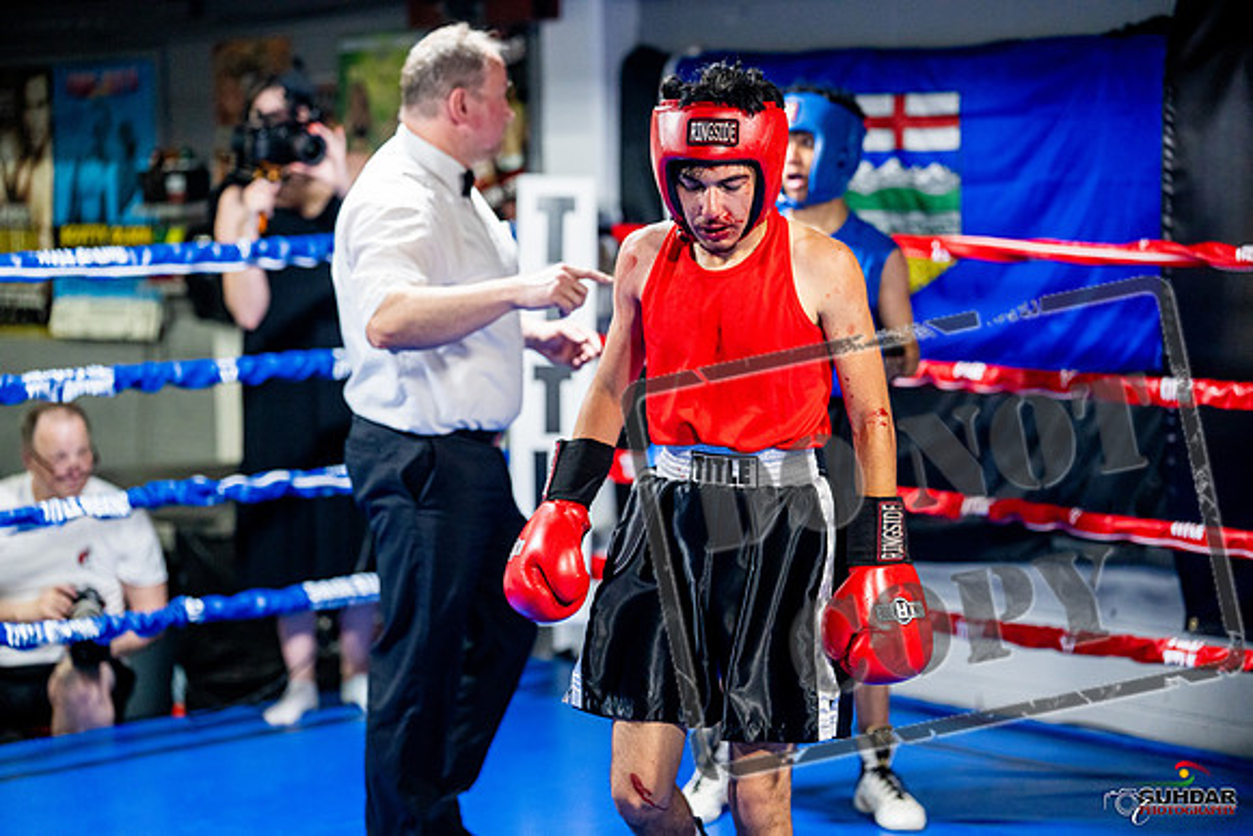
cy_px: 418
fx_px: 2924
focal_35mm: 84
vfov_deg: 16.3
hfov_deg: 24.2
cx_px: 626
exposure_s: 1/800
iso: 4000
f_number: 2
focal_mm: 84
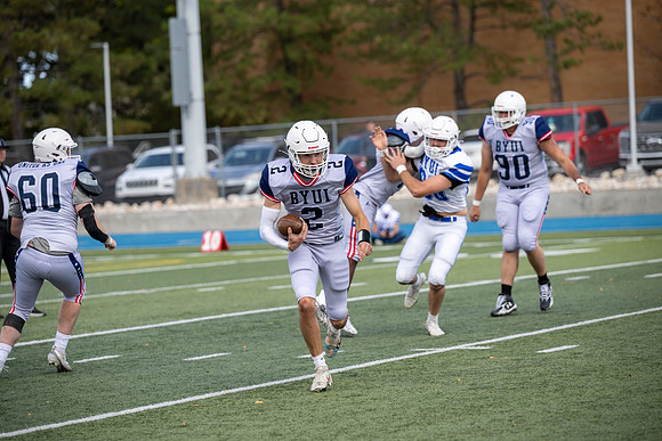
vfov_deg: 7.9
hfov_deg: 11.7
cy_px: 220
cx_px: 331
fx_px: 3219
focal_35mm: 175
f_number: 4
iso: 200
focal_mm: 175
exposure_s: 1/1250
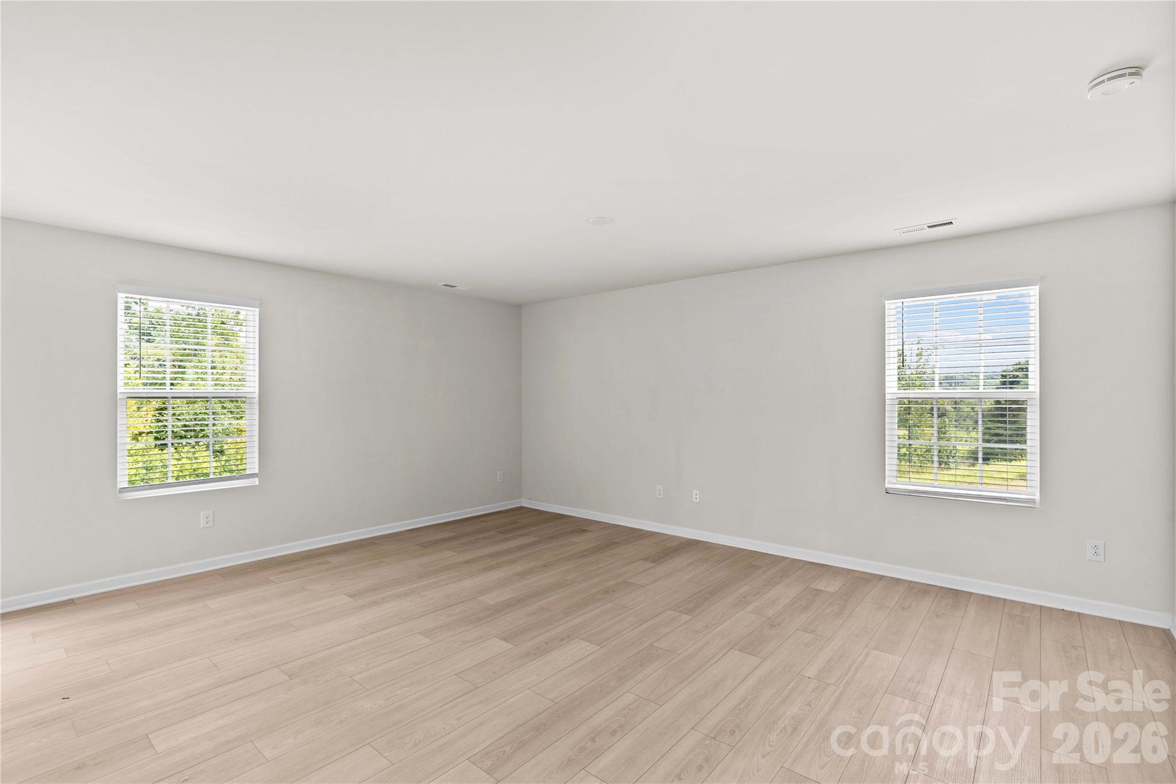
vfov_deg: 73.7
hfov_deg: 96.7
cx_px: 588
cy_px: 392
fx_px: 523
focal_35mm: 16
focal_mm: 16
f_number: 8
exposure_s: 1/8
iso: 100
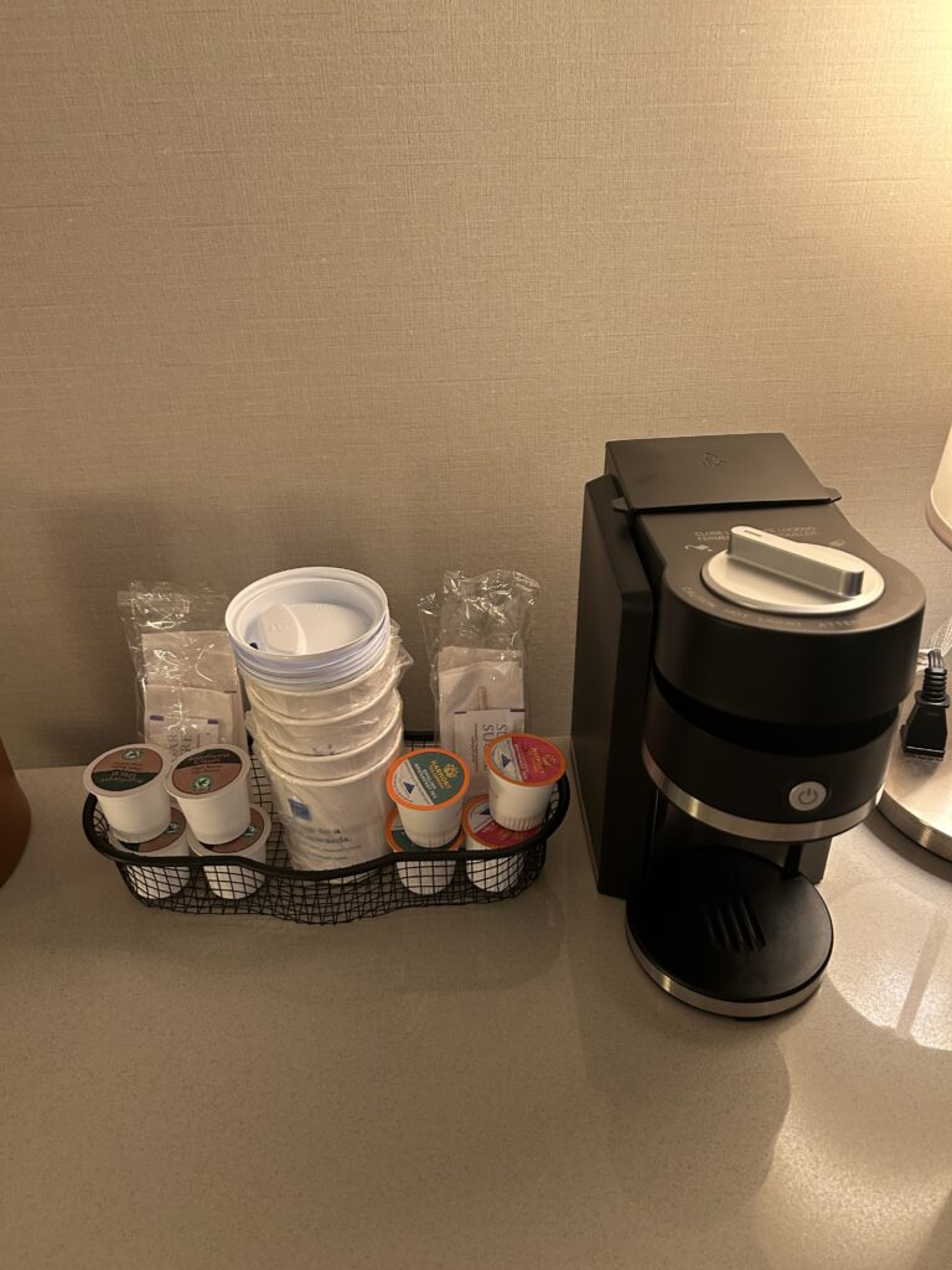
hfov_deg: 53.1
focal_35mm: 26
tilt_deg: -35.7
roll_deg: +1.5
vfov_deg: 67.3
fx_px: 953
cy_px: 635
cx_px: 476
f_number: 1.5
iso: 160
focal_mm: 5.7
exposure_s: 1/60
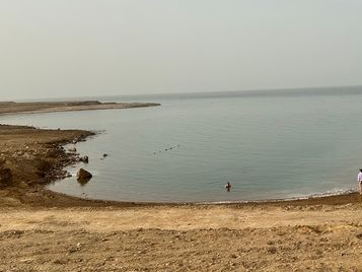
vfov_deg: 33.6
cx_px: 260
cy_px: 119
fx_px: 450
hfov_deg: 42.8
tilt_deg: -7.3
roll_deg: +0.6
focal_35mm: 43
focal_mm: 6.86
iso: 80
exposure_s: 1/4545
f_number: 1.78
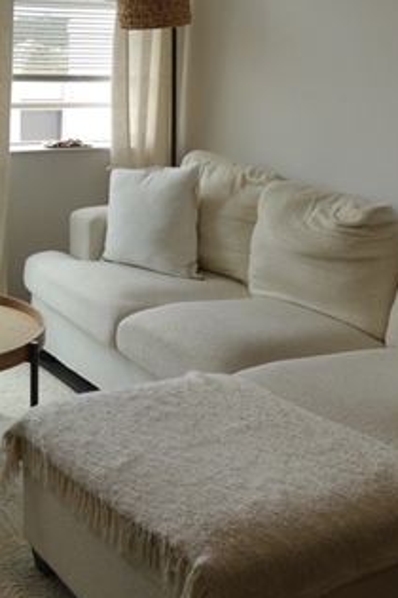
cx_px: 89
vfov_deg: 37.0
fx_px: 889
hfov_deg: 24.9
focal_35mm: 54
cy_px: 248
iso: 200
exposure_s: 1/125
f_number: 5.6
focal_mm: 11
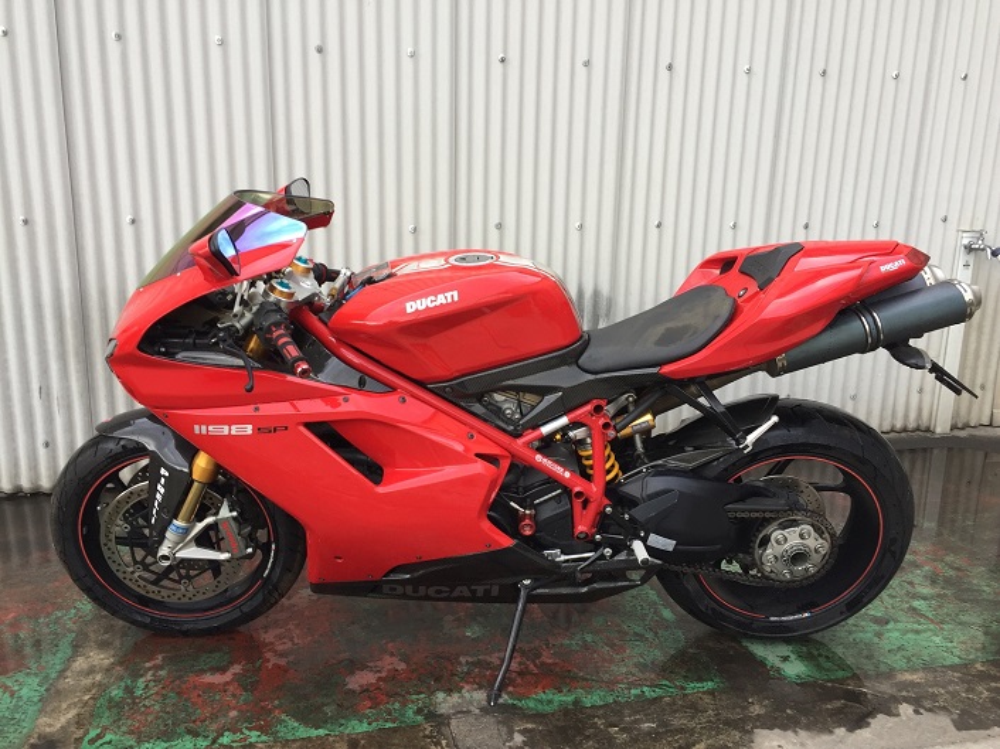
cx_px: 500
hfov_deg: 61.7
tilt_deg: -14.1
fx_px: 837
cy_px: 374
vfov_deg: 48.2
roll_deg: -0.9
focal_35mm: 29
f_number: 2.2
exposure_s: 1/60
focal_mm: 4.15
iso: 40
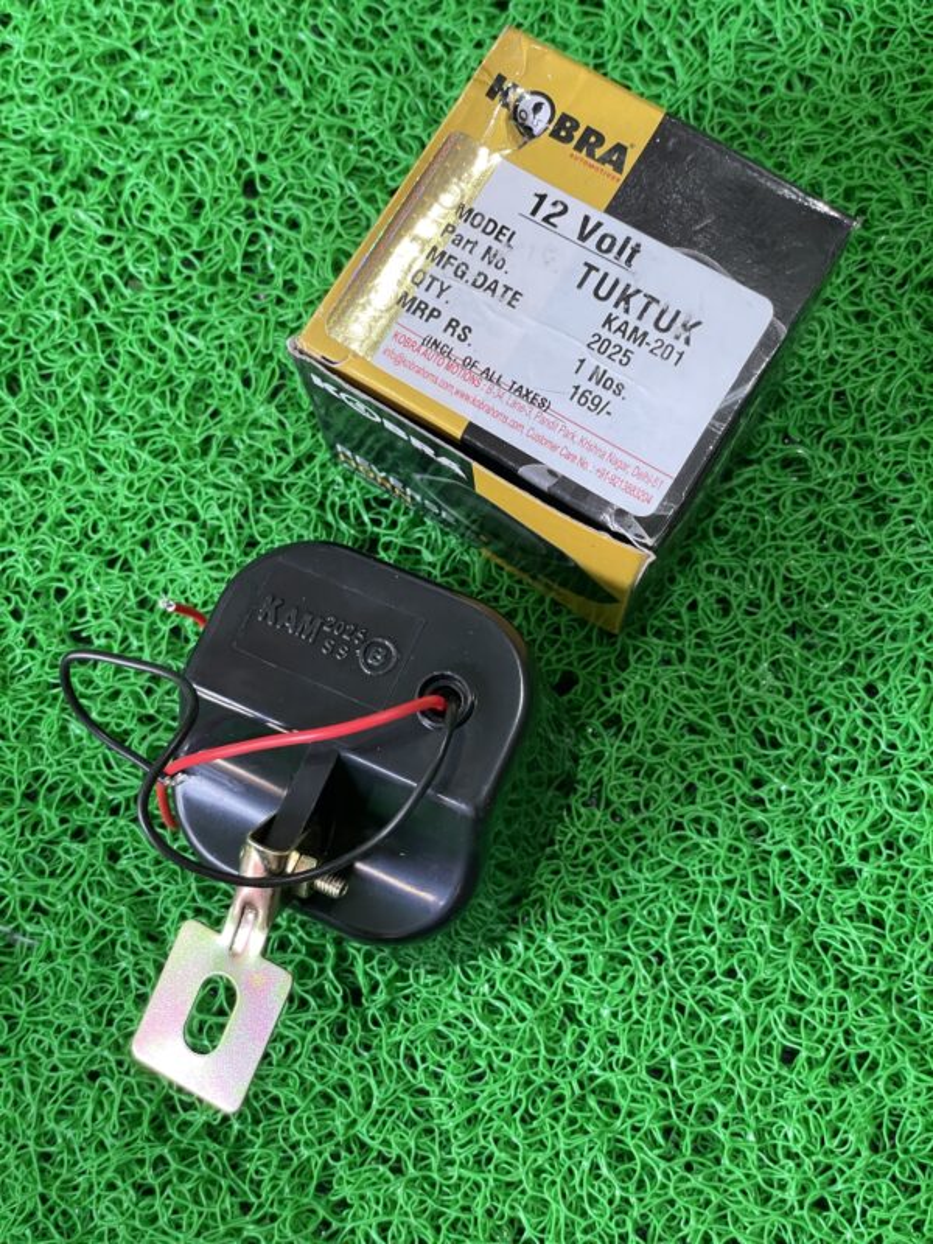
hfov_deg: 28.0
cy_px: 622
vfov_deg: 36.8
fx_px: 1869
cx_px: 466
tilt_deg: -75.3
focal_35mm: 52
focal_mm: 6
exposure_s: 1/50
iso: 250
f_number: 2
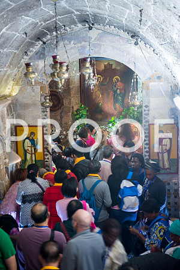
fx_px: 435
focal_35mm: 58
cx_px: 90
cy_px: 135
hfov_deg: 23.4
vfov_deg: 34.5
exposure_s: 1/13
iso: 1600
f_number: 2.8
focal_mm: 58
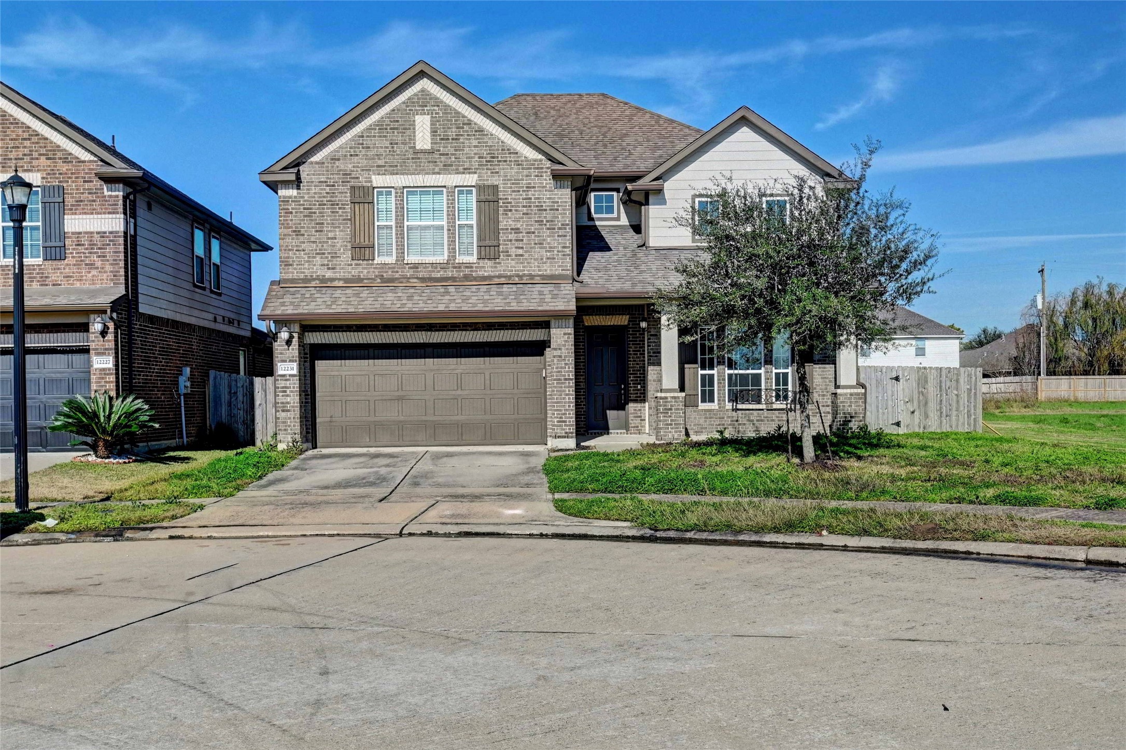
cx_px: 563
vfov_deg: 36.9
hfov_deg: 53.1
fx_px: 1126
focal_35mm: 36
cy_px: 375
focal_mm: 24
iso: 400
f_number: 11
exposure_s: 1/400
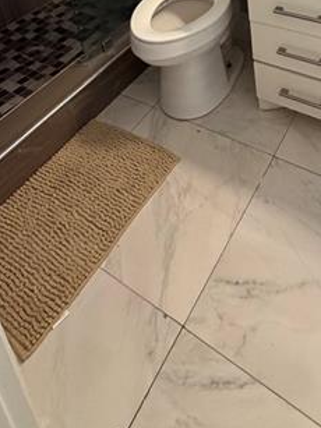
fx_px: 433
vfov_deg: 38.9
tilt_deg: -18.6
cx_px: 221
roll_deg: +6.4
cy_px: -82
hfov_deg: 40.0
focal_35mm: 35
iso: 500
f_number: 2.2
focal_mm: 2.22
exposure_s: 1/60
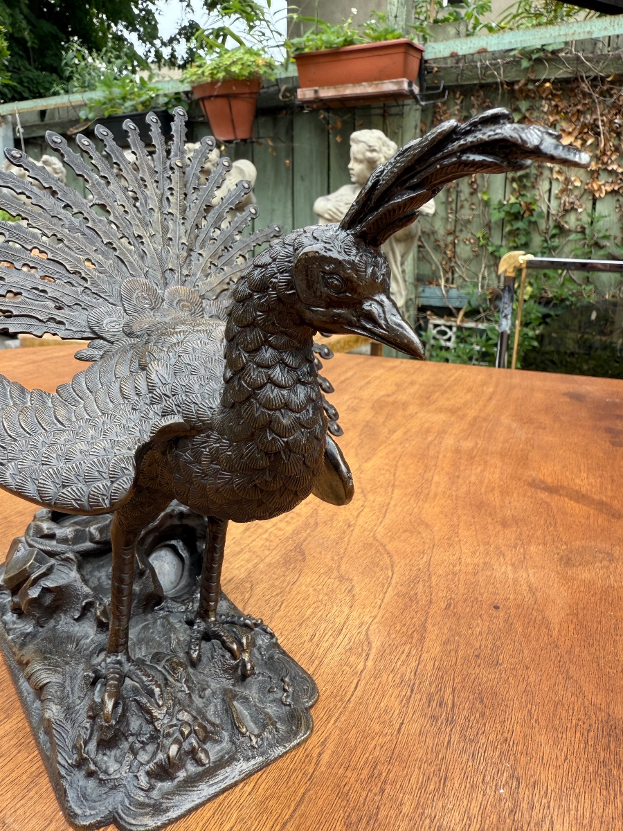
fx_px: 576
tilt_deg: -12.2
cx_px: 312
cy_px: 416
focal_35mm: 24
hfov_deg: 56.8
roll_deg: -1.0
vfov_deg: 71.6
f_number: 2.2
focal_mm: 2.22
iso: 50
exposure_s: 1/311
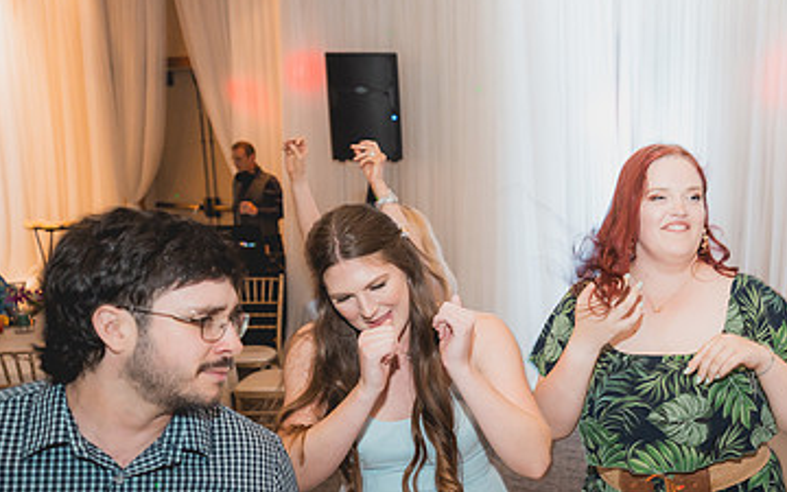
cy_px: 340
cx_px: 630
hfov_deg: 41.6
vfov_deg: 27.8
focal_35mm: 46
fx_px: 987
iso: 2500
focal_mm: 28
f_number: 2.8
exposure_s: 1/40
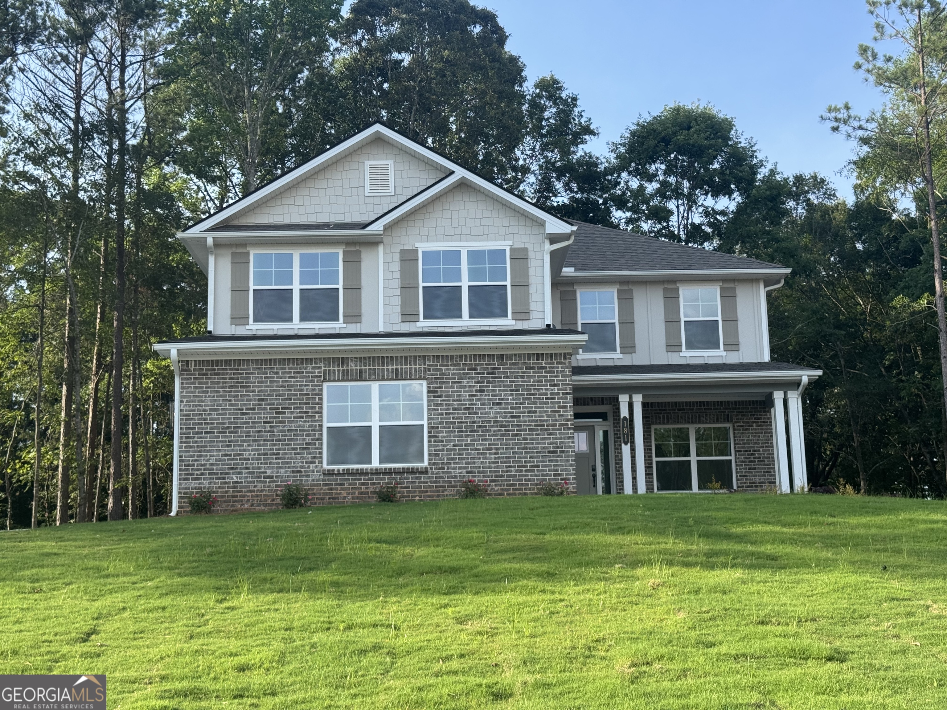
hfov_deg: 39.7
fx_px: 1313
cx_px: 474
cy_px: 355
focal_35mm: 48
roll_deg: +1.1
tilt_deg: +10.5
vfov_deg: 30.3
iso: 64
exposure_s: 1/1287
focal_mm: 6.76
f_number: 1.78
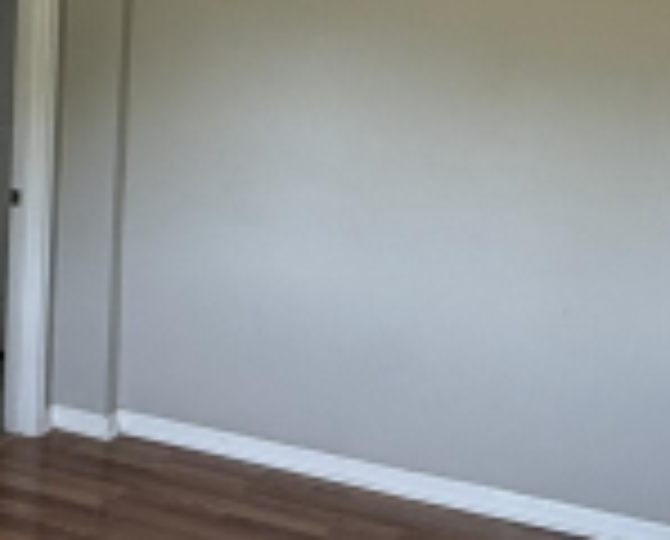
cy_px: 248
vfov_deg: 25.1
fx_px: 1213
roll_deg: -2.7
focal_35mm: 61
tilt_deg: -10.4
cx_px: 70
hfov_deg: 29.6
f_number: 2.2
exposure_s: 1/86
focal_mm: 2.22
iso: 400
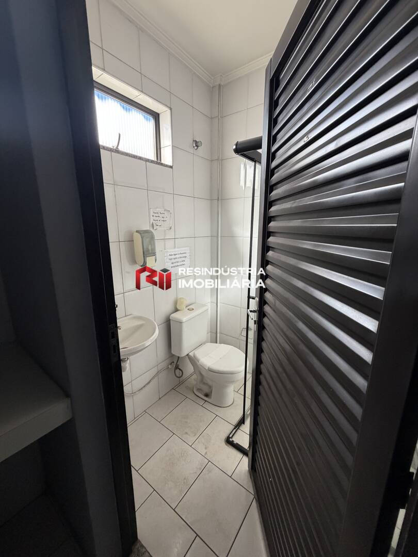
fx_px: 225
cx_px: 209
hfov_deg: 85.7
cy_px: 278
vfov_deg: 102.1
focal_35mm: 14
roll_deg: +0.5
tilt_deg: -12.4
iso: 320
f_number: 2.2
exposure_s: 1/106
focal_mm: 2.22
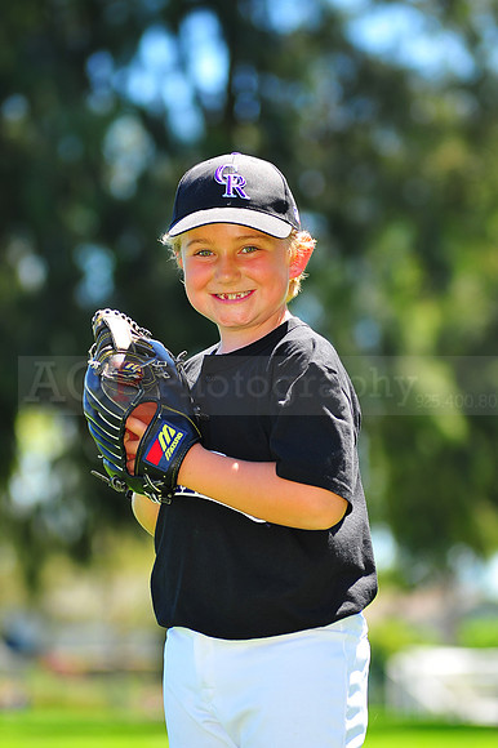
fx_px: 3739
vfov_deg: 11.4
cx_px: 249
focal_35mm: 180
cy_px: 374
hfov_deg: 7.6
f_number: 5
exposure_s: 1/320
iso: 200
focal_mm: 180
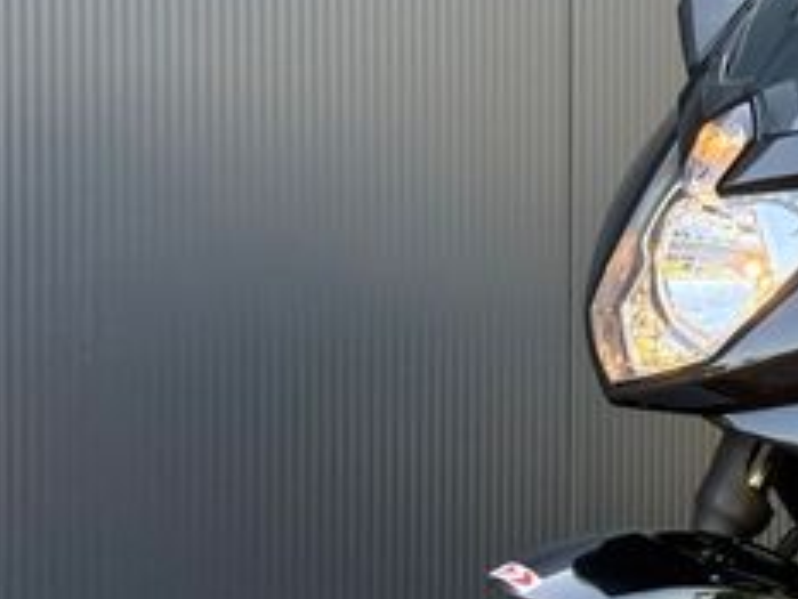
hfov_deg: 14.3
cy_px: 448
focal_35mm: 132
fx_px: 3045
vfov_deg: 11.2
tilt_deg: -1.9
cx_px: 1031
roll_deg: -0.7
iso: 100
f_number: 1.78
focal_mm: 6.76
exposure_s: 1/276
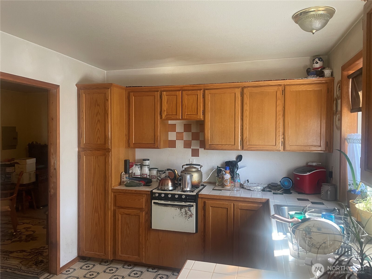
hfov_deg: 67.3
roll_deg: -0.5
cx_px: 186
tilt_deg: -2.6
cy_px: 140
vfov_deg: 53.1
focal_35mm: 26
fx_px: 279
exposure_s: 1/60
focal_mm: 4.2
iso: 160
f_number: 1.6
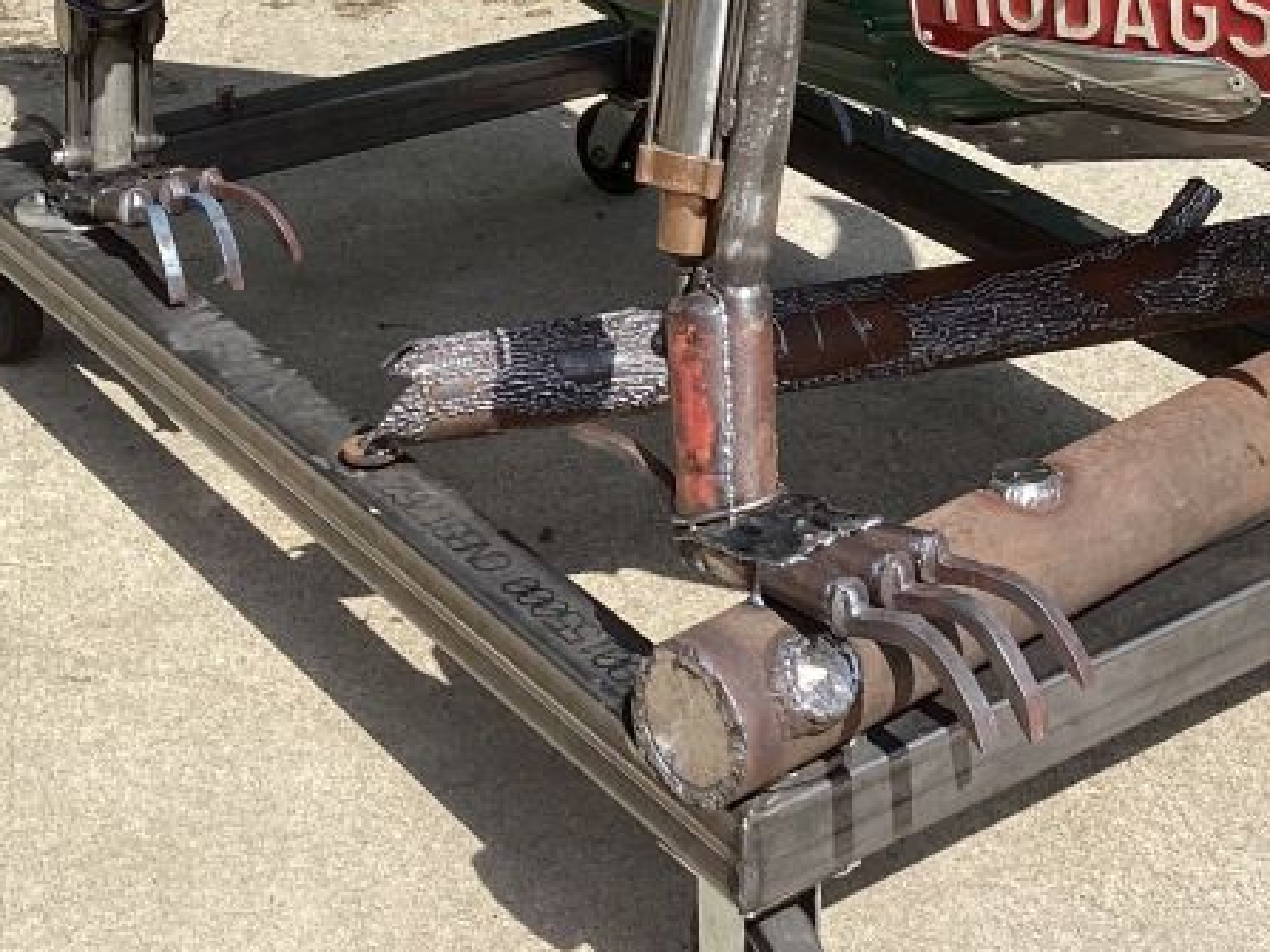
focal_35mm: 71
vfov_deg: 20.0
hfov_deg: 27.0
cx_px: 975
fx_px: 2604
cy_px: -28
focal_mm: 3.3
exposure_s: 1/1235
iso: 25
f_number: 2.4
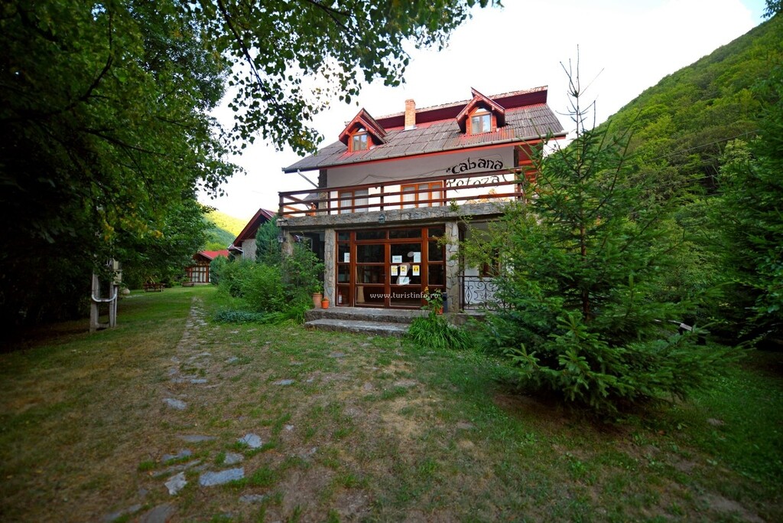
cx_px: 392
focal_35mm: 14
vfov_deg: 81.2
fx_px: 305
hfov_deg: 104.2
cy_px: 262
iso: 200
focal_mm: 14
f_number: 2.8
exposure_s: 1/200
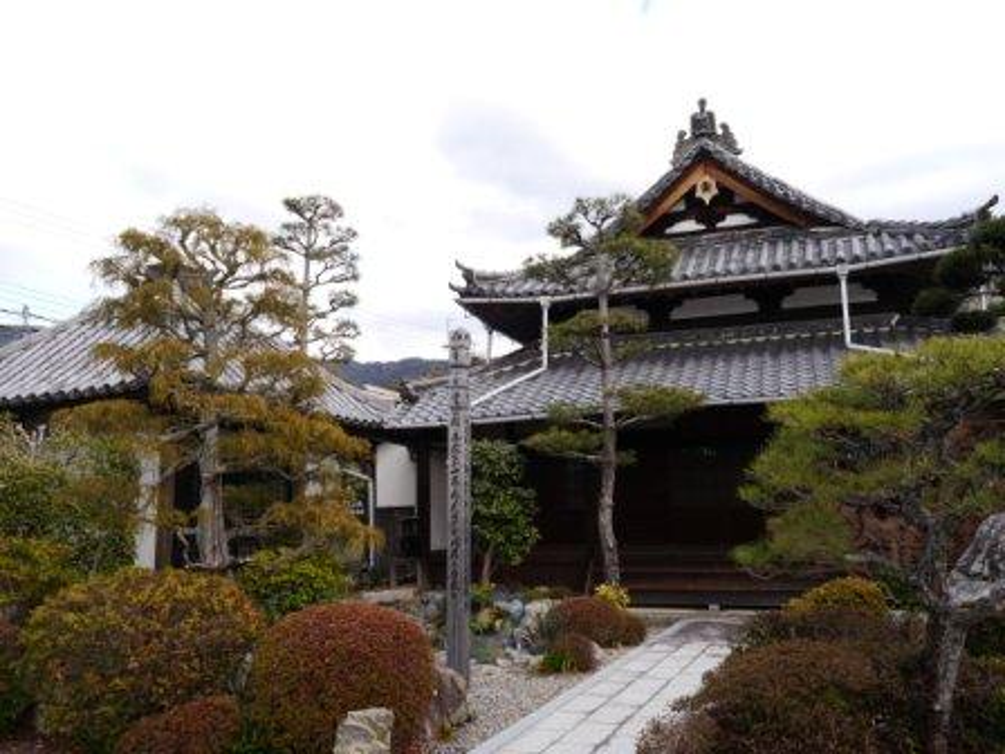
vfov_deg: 46.8
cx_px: 502
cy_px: 377
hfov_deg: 60.0
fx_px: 871
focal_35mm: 30
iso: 160
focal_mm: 15
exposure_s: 1/250
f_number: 5.6
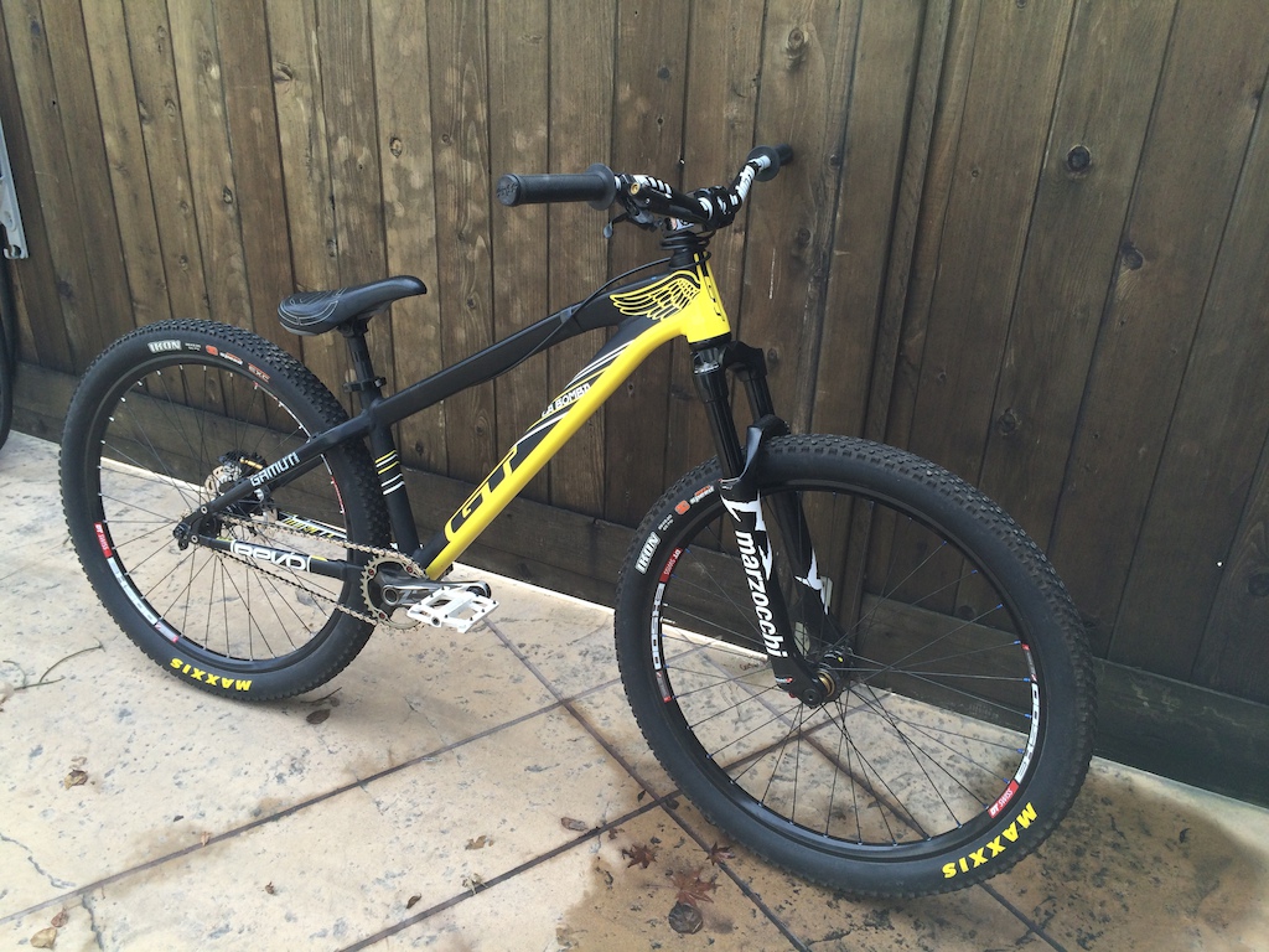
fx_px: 1063
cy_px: 476
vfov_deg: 48.2
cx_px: 634
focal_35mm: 29
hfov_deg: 61.7
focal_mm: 4.15
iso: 32
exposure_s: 1/308
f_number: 2.2
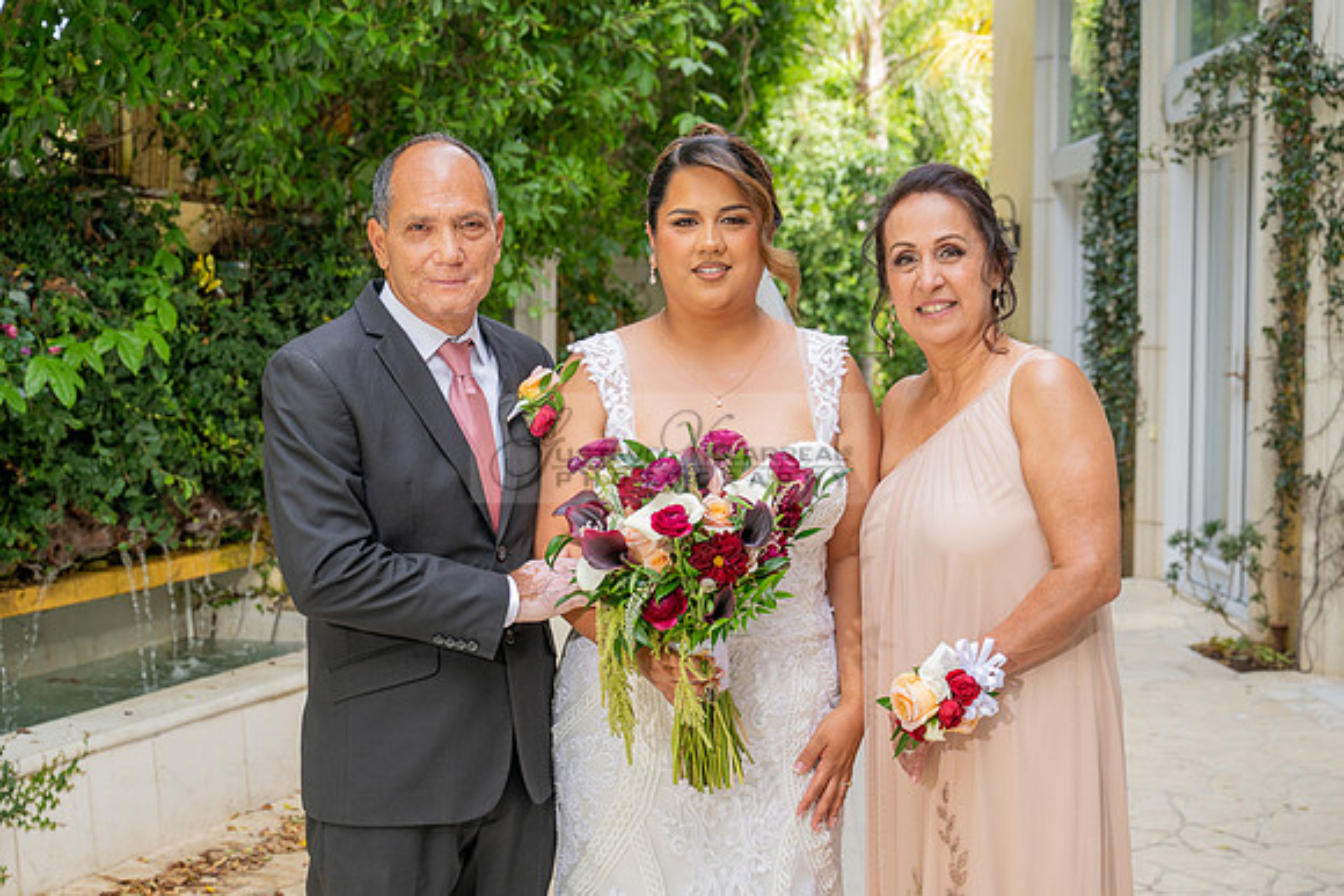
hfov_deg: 35.0
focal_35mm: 57
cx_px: 672
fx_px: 2128
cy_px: 448
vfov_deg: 23.8
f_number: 5.6
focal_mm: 57
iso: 200
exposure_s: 1/200
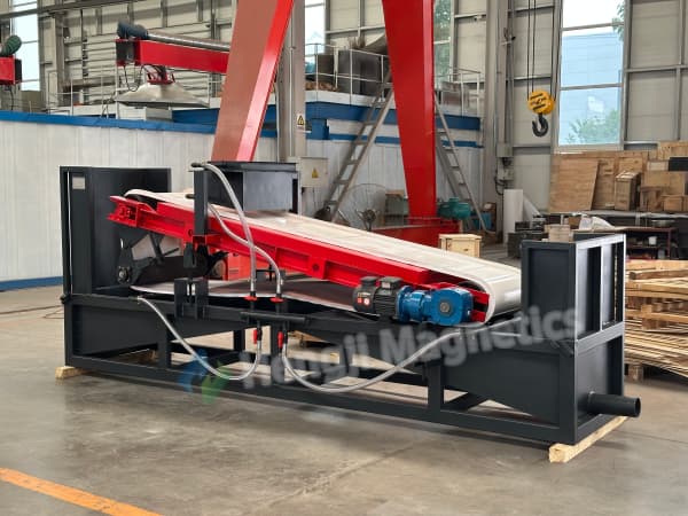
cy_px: 258
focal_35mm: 48
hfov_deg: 39.7
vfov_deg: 30.3
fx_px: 954
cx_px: 344
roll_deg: -0.2
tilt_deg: -4.6
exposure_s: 1/70
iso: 80
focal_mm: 6.86
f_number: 1.78
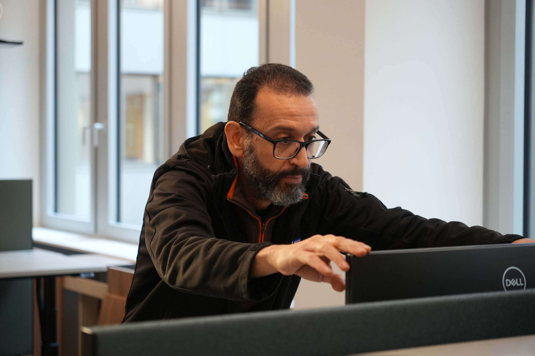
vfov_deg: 18.2
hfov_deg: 27.0
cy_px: 178
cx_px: 268
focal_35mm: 75
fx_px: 1115
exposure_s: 1/50
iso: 800
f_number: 2.8
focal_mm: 50
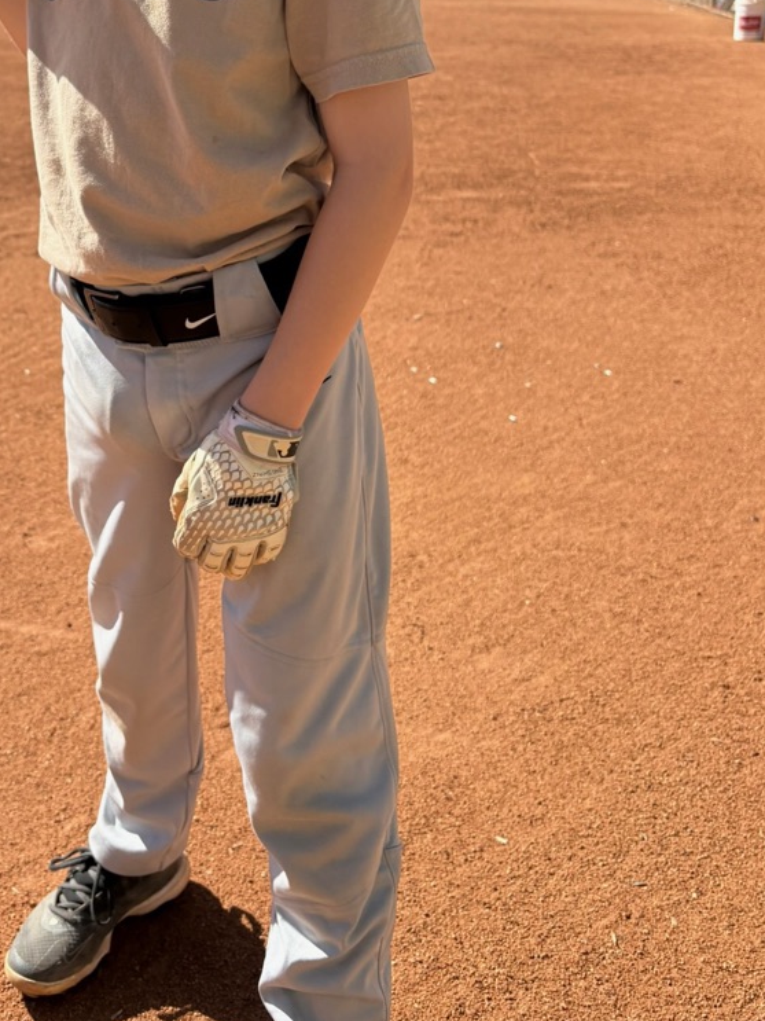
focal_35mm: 42
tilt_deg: -13.8
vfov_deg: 43.3
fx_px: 1238
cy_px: 246
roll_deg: -0.2
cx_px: 176
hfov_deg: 33.5
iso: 50
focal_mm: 5.96
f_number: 1.6
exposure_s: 1/2364
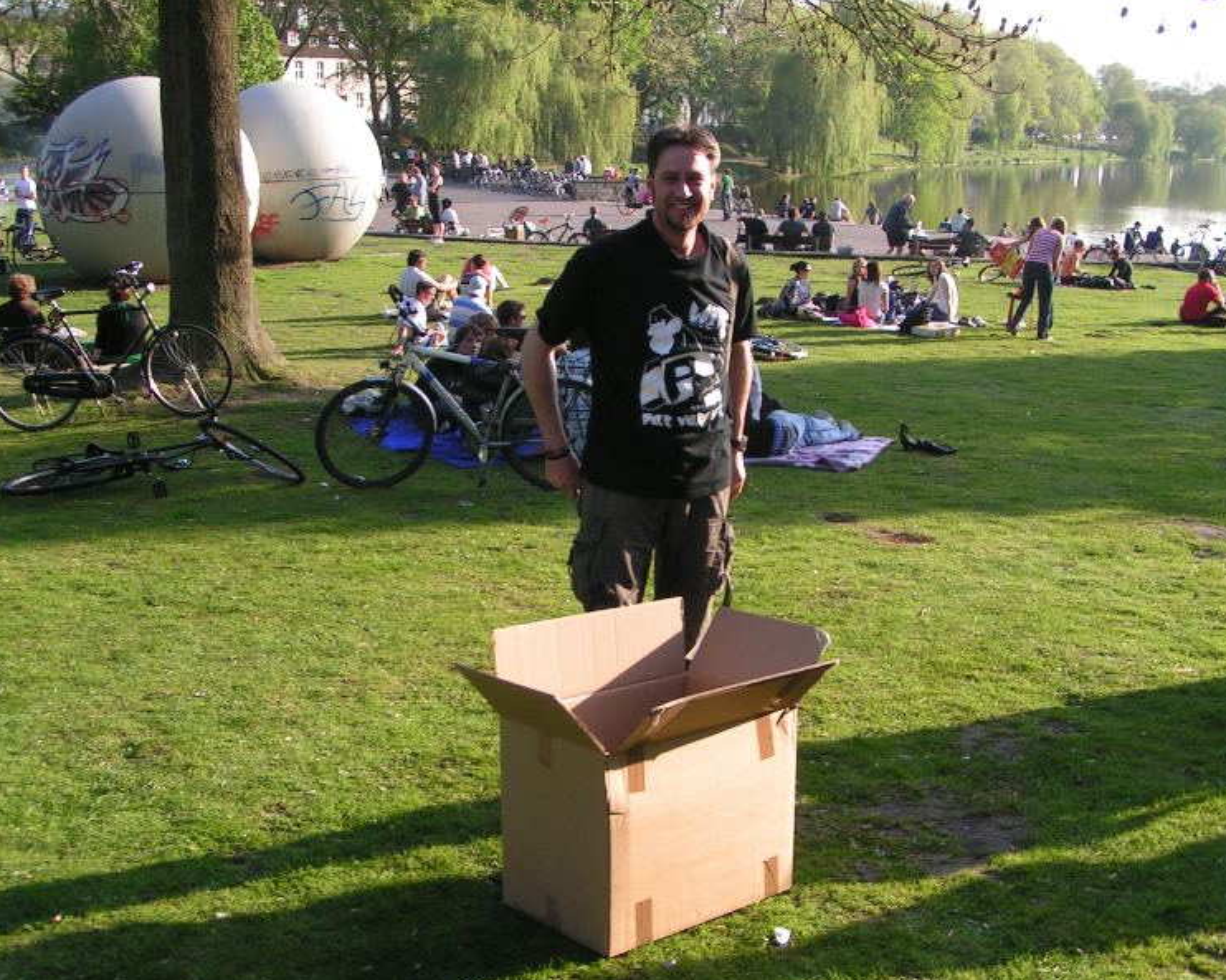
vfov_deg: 37.3
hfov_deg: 45.8
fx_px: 1451
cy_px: 492
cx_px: 603
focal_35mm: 40
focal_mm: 5.8
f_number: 5.6
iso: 50
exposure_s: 1/100
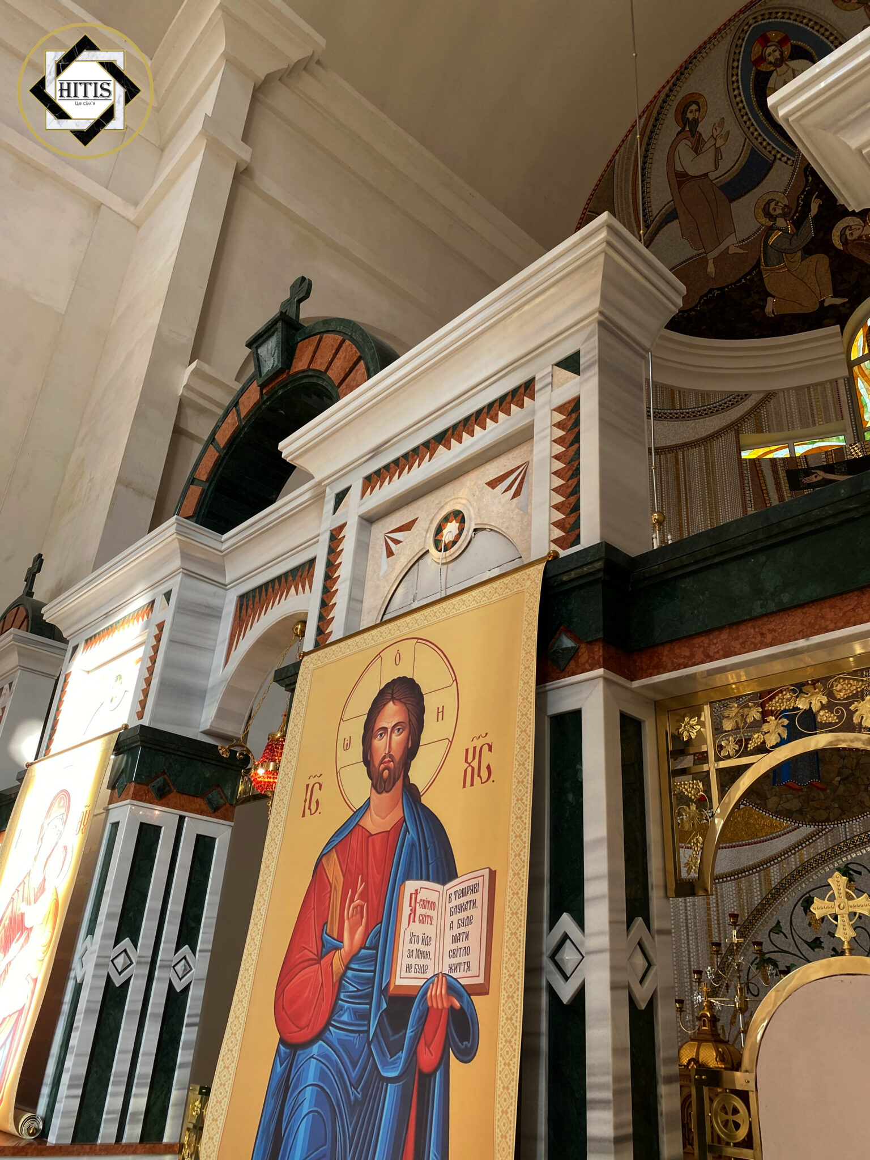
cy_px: 580
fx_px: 871
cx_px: 435
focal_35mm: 26
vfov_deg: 67.3
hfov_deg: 53.1
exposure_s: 1/122
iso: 64
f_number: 1.8
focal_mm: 4.25
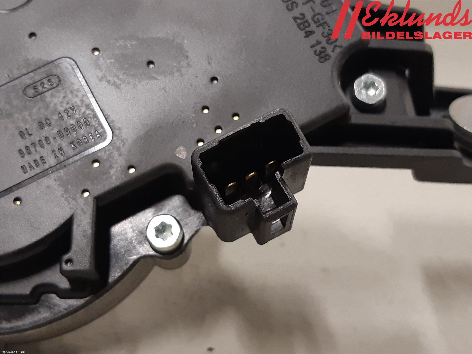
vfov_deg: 53.1
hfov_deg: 67.3
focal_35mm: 26
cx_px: 236
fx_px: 355
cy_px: 177
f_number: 1.7
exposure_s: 1/50
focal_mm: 3.93
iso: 160
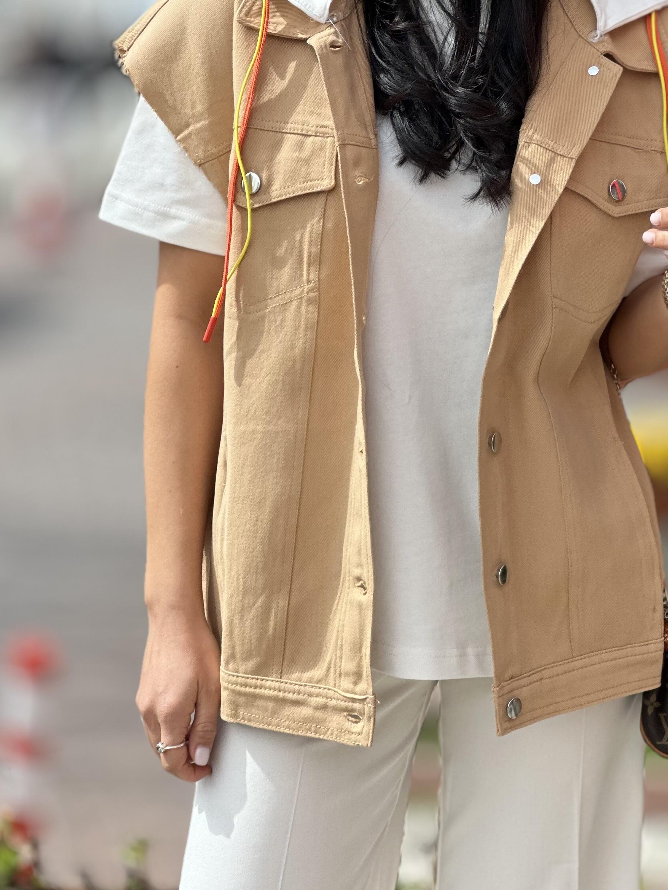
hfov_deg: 11.7
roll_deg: +0.0
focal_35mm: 127
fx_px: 3269
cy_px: 244
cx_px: 456
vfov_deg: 15.5
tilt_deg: -8.3
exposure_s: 1/368
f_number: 2.8
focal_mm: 9
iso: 32
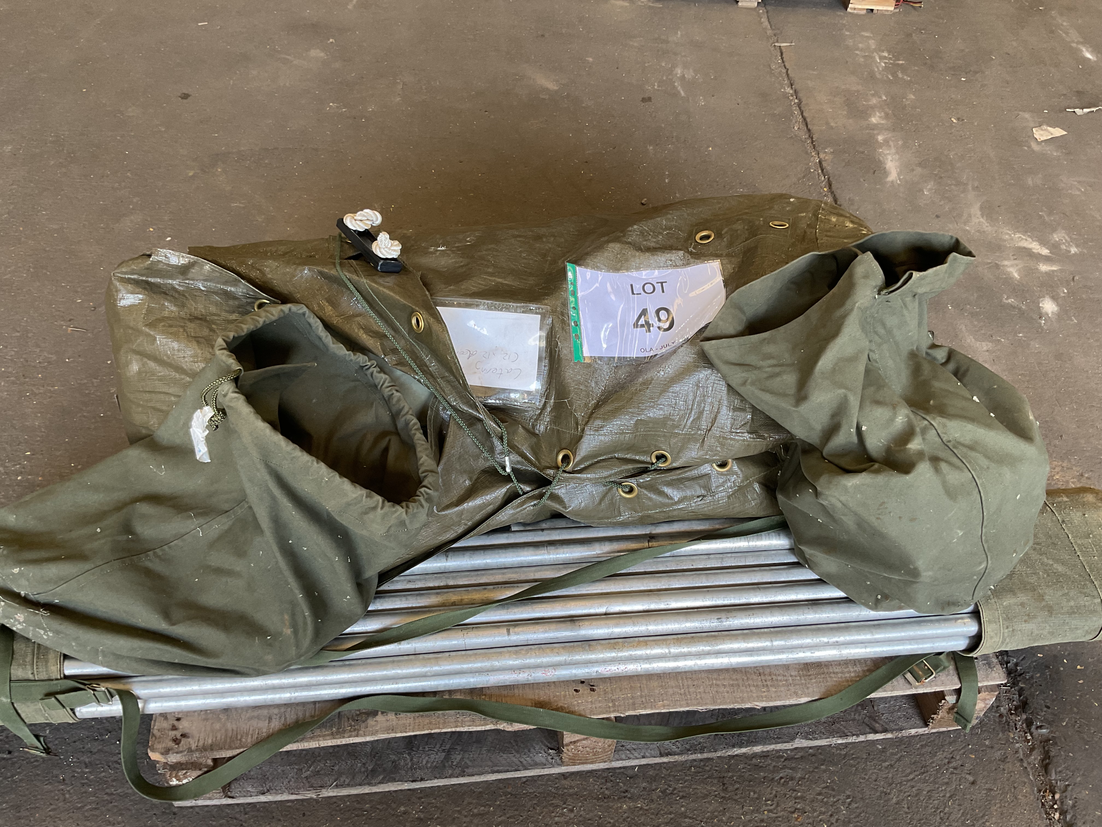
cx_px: 551
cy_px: 414
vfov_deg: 48.2
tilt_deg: -44.6
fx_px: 923
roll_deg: -3.6
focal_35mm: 29
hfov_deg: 61.7
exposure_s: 1/60
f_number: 1.8
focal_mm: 3
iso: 50
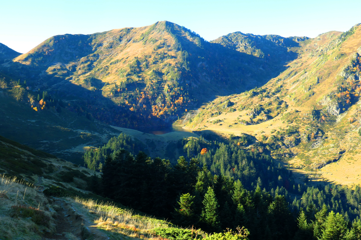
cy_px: 120
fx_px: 431
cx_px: 180
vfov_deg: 31.2
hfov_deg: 45.4
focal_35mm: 43
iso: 250
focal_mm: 15.8
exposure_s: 1/80
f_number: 8
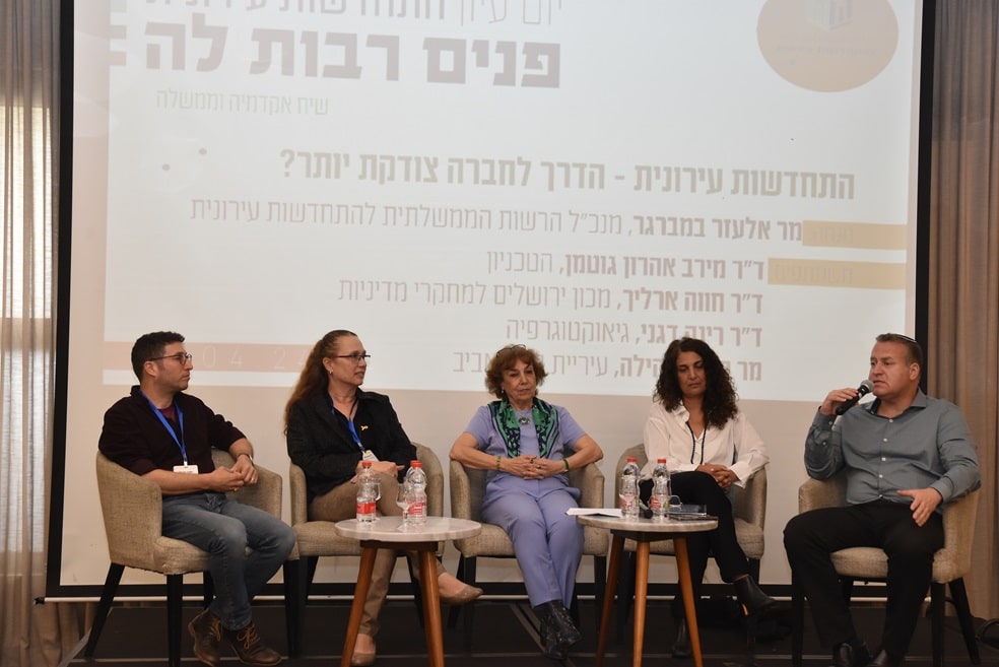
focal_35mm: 57
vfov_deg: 23.8
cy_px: 334
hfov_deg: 35.0
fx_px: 1582
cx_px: 500
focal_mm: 38
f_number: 5
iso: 800
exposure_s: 1/100
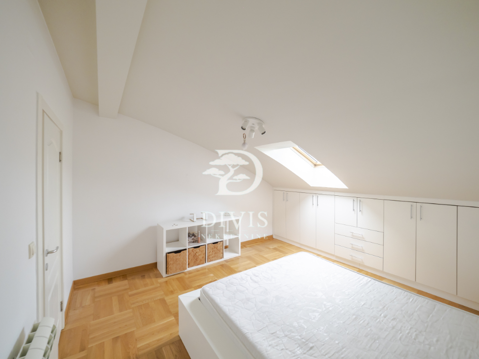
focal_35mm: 14
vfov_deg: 85.7
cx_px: 240
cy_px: 180
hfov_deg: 102.1
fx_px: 194
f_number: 4
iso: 400
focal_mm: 7
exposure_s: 1/80
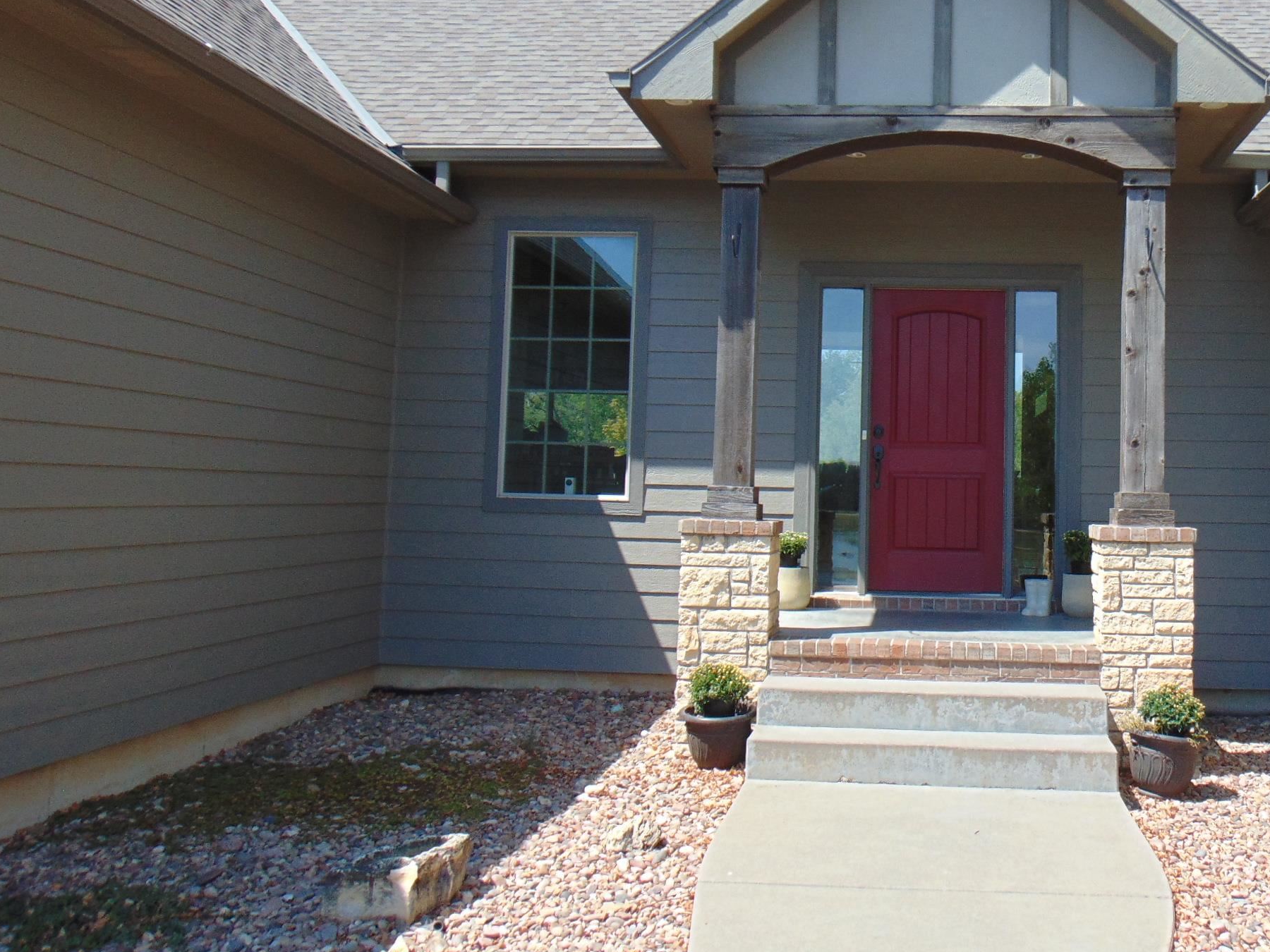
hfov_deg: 50.2
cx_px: 867
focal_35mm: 36
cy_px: 370
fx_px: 1321
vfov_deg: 39.4
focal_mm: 4.5
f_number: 3
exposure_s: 1/800
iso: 80
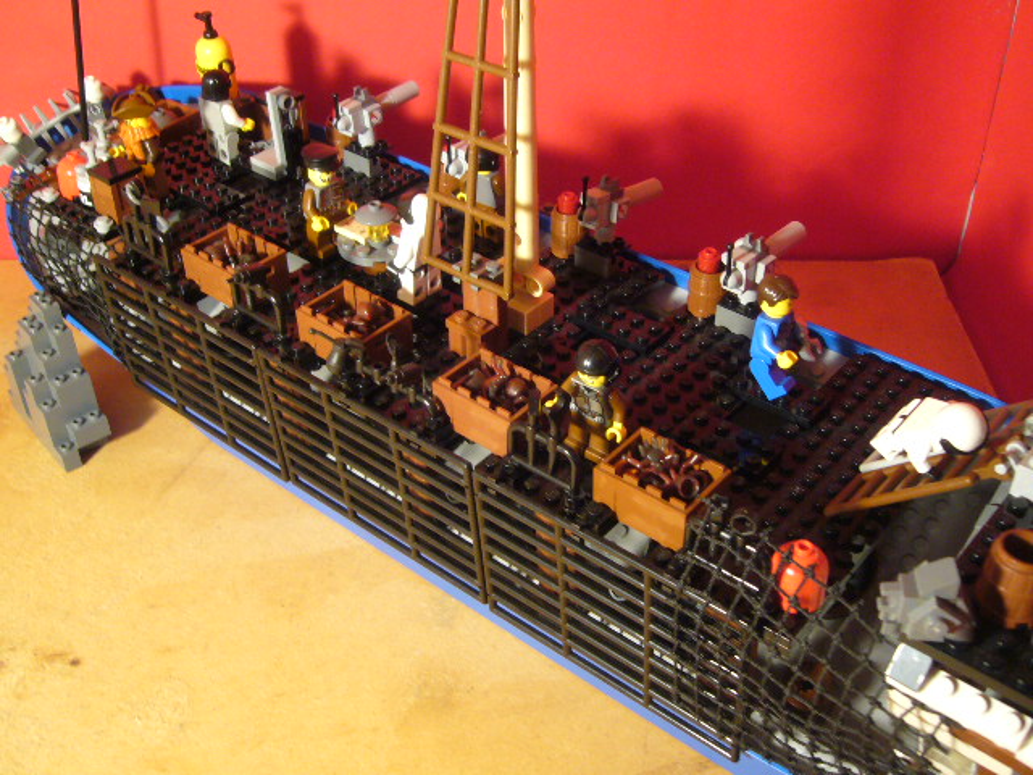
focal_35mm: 39
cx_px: 516
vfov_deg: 36.8
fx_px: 1164
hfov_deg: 47.9
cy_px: 388
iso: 200
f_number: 2.8
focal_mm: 5.8
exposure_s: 1/10
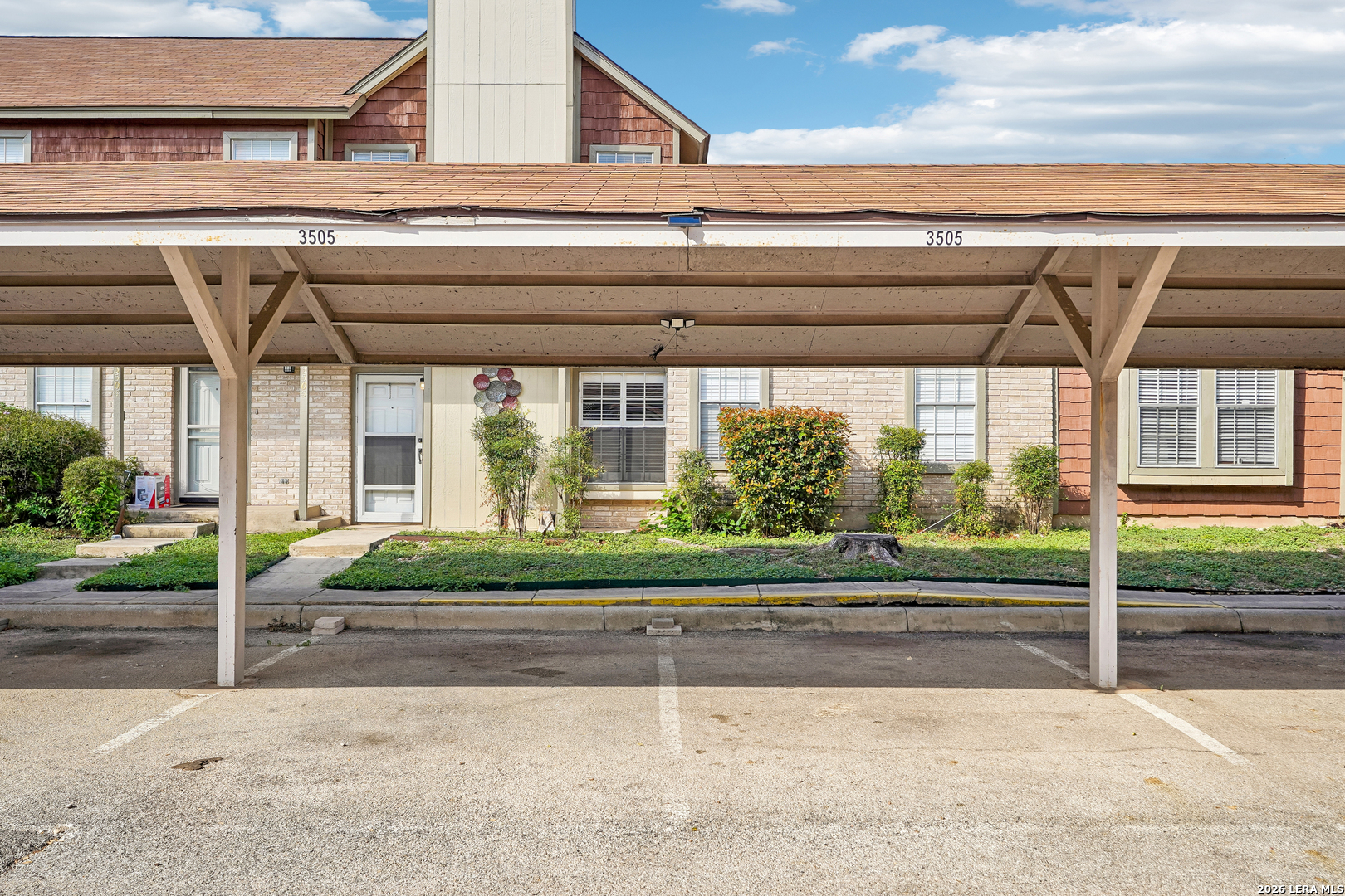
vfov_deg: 43.0
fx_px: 1139
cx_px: 672
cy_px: 448
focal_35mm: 30
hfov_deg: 61.1
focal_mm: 30.5
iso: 100
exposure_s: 1/160
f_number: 8
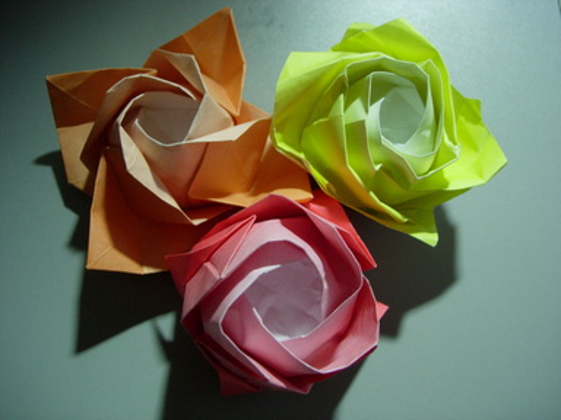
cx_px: 280
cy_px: 210
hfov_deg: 49.0
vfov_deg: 37.7
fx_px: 616
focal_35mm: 38
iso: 200
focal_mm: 7.8
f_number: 2.8
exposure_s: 1/16.9
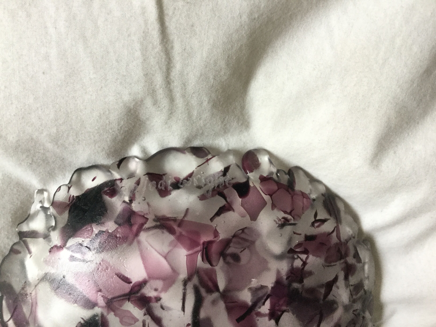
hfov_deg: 58.4
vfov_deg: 45.4
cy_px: 164
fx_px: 390
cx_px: 218
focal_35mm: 31
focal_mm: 3.3
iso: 50
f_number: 2.4
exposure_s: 1/33
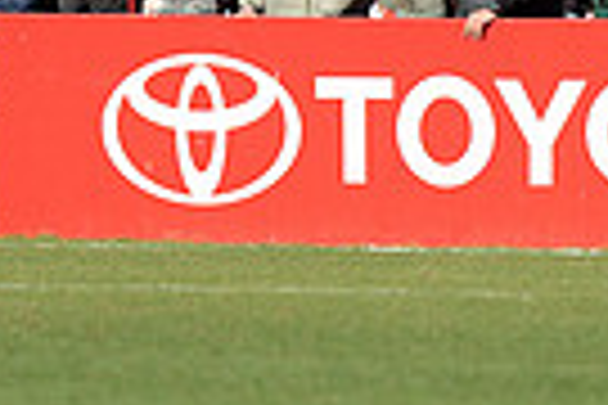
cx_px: 239
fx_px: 14152
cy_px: -371
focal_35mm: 838
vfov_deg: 1.6
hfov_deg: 2.5
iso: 250
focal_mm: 195
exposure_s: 1/1600
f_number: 2.8
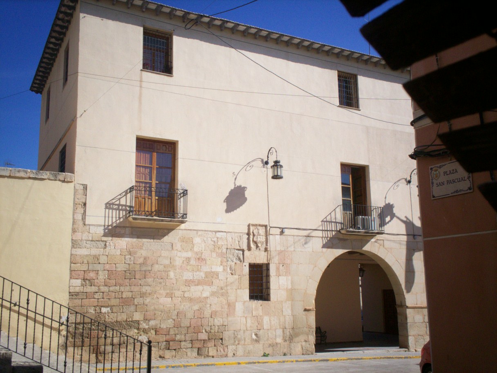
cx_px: 248
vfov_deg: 39.7
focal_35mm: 36
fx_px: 517
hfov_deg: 51.4
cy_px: 186
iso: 100
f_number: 4.5
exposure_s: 1/1348
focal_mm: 6
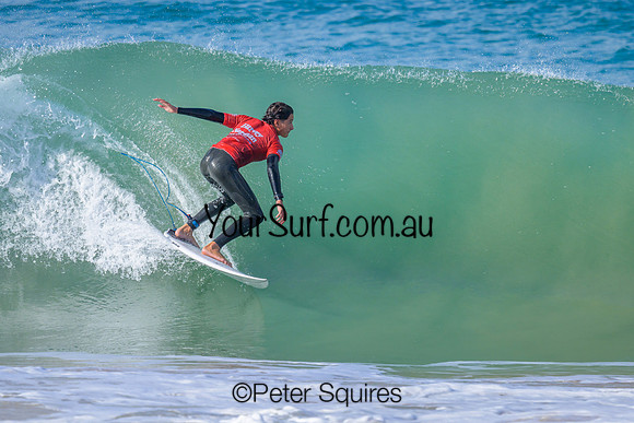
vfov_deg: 1.3
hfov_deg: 1.9
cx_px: 364
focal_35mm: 1098
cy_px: 191
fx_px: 19348
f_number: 6.3
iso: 250
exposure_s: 1/2000
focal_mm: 800
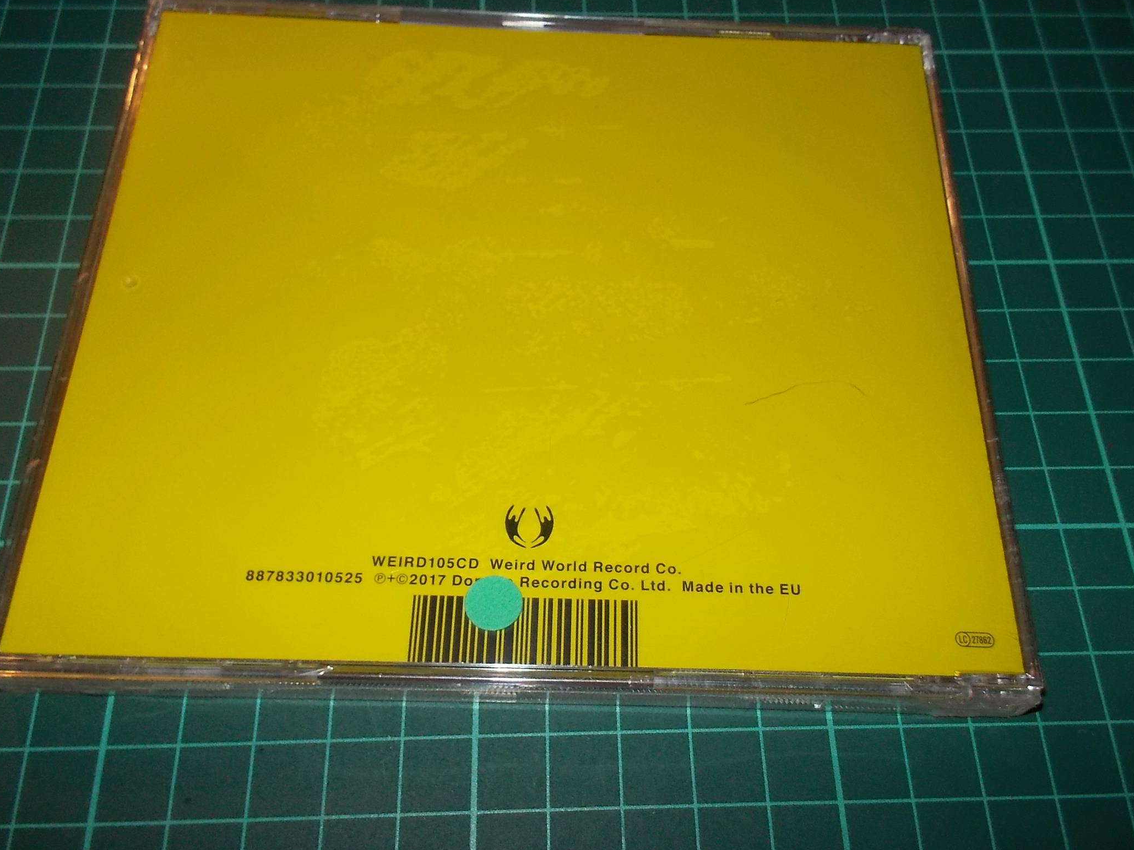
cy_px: 426
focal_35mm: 32
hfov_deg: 56.8
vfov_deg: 44.2
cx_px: 593
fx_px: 1048
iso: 200
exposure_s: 1/30
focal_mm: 4.1
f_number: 3.3
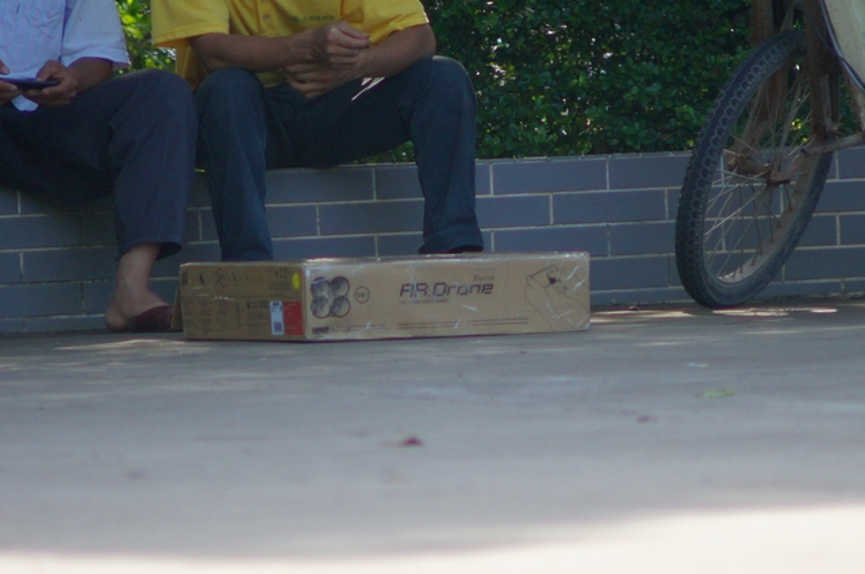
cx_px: 432
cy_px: 287
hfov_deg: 3.3
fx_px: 15118
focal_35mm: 630
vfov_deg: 2.2
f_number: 4
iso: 200
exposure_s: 1/640
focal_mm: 210
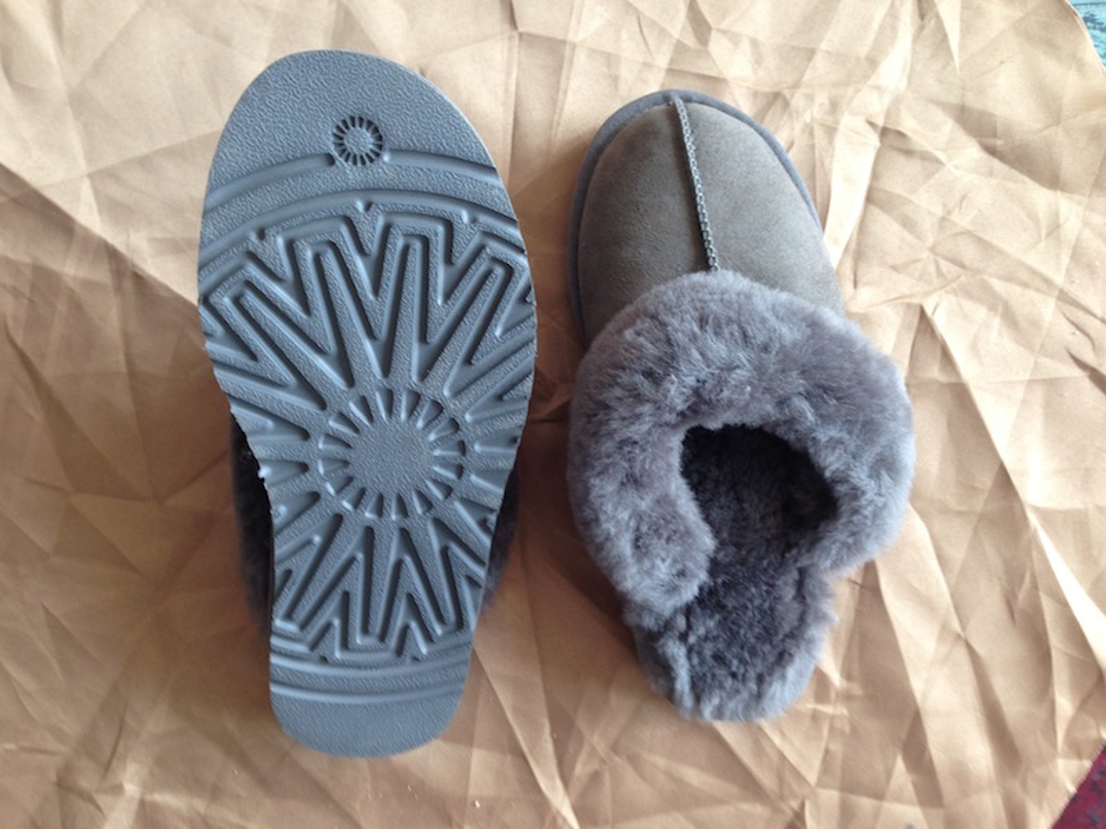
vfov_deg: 42.9
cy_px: 414
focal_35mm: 33
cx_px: 553
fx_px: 1054
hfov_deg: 55.4
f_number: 2.4
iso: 50
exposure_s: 1/60
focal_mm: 4.12
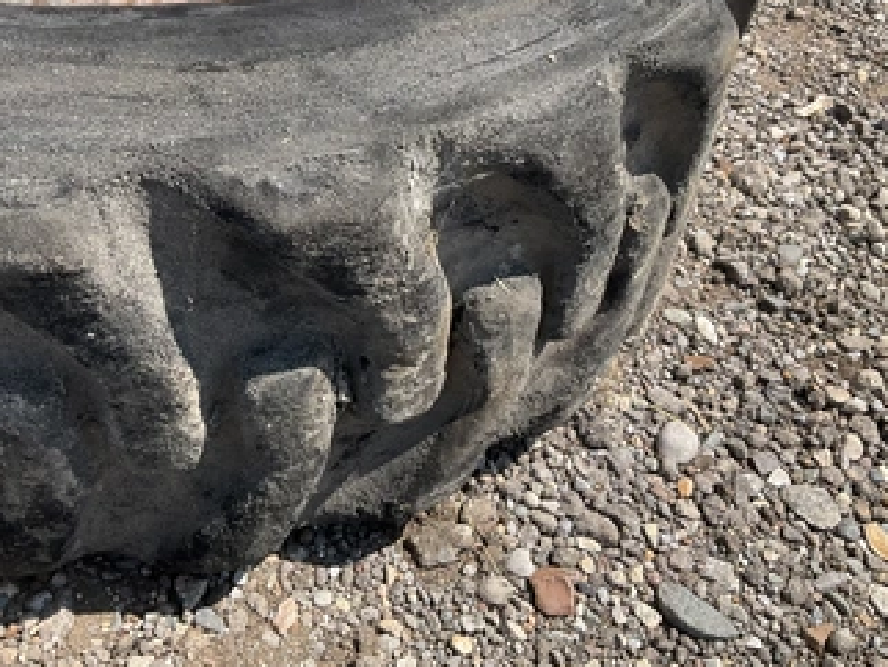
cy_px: 262
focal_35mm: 36
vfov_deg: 39.5
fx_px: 924
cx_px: 397
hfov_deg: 51.2
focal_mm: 3
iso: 25
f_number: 1.8
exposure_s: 1/816
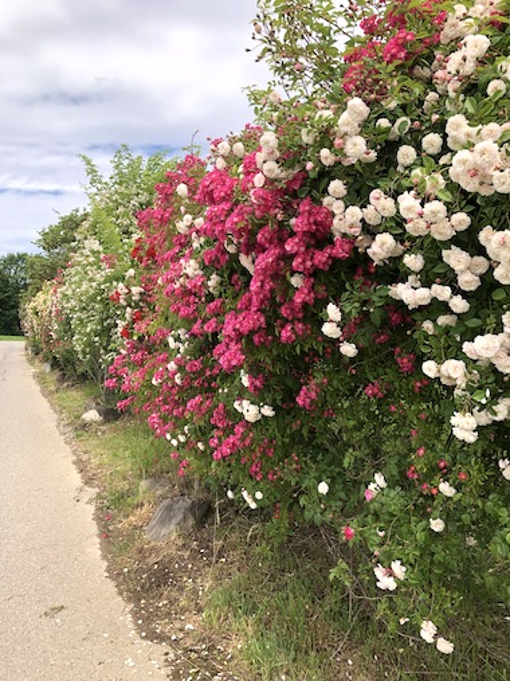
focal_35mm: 28
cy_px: 340
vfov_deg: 63.5
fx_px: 550
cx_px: 255
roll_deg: +1.4
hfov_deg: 49.7
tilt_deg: -0.2
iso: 20
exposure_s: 1/1263
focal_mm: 4
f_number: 1.8
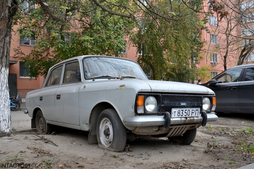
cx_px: 127
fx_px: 233
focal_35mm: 33
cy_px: 84
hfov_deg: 57.3
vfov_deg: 39.9
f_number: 5.6
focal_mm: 22
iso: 200
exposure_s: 1/125
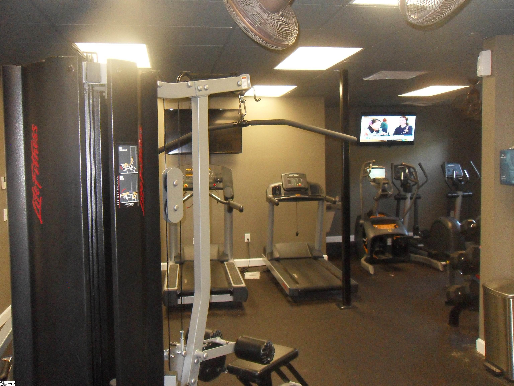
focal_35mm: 35
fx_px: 520
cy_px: 193
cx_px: 257
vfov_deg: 40.7
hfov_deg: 52.6
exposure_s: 1/45
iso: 400
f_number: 3.5
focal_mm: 6.3
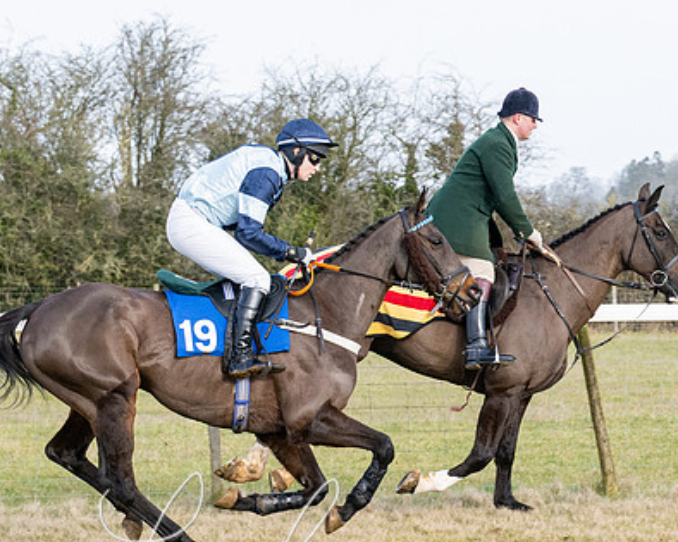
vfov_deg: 7.1
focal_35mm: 217
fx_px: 4353
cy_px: 464
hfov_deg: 8.9
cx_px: 408
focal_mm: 70
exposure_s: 1/1000
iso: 400
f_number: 5
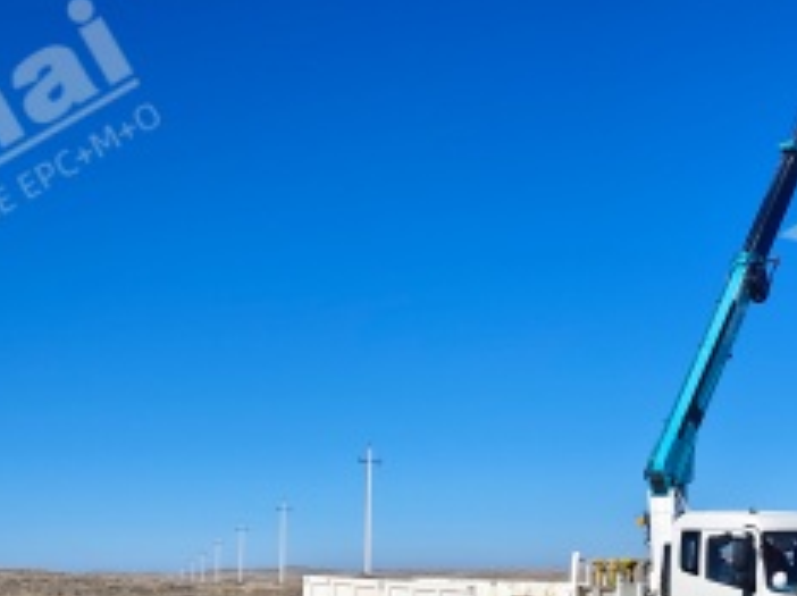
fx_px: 1357
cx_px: 467
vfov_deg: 24.3
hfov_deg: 32.7
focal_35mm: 59
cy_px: 487
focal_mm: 5.56
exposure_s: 1/2008
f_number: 1.88
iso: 50
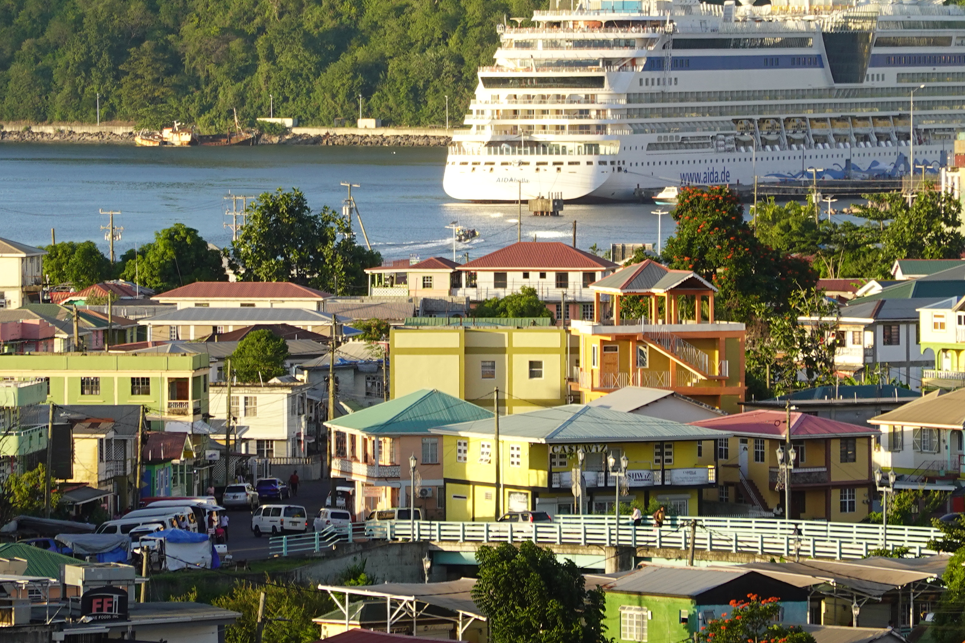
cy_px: 149
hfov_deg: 5.8
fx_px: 9462
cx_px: 468
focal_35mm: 353
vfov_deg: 3.9
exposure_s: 1/200
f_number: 4.5
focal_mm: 72
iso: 125
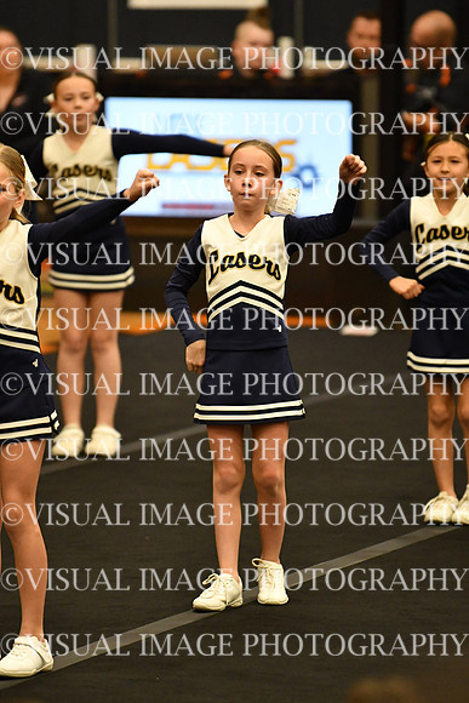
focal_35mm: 300
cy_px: 352
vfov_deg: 6.9
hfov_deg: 4.6
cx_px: 234
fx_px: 5859
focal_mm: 200
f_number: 2.8
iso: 4000
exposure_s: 1/800
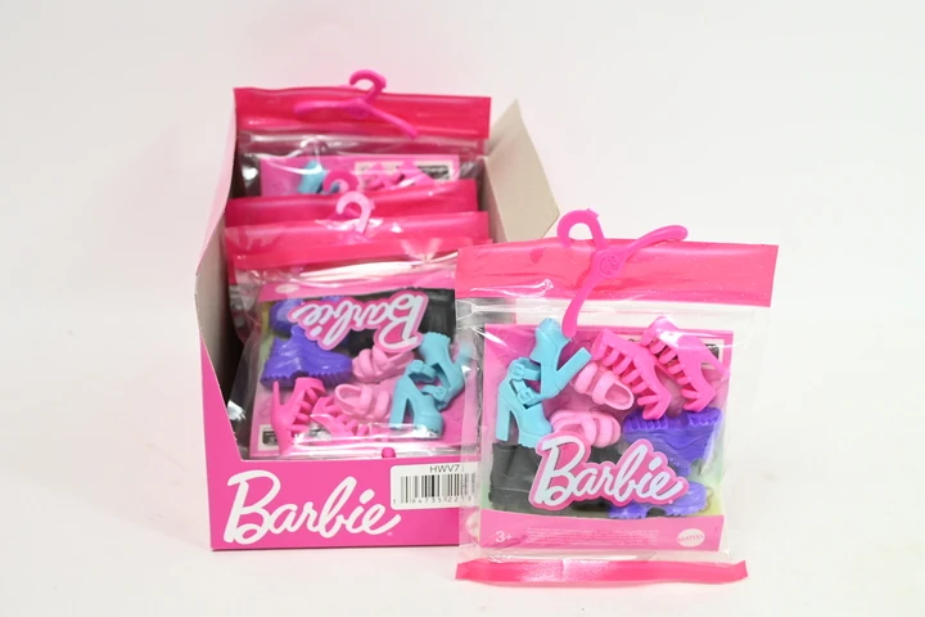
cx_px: 462
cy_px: 308
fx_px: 1349
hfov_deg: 37.9
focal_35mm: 52
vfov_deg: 25.8
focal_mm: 35
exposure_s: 1/125
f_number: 5.3
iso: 640
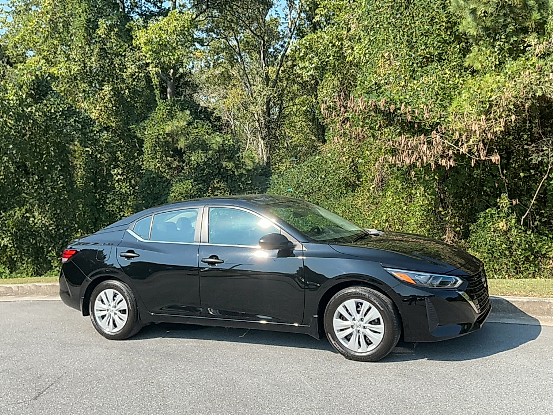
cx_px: 276
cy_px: 208
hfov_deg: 61.7
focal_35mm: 29
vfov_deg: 48.2
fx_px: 463
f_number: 1.8
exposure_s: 1/816
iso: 25
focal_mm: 3
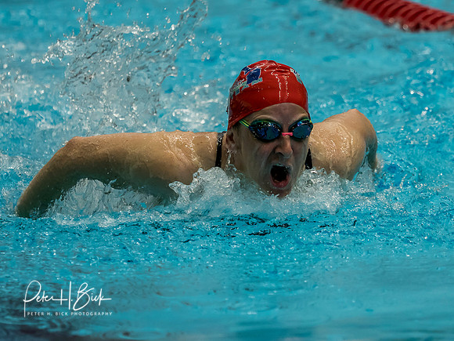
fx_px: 4376
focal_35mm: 334
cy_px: 147
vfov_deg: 4.5
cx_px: 287
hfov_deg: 5.9
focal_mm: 106
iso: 1250
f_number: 2.8
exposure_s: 1/800
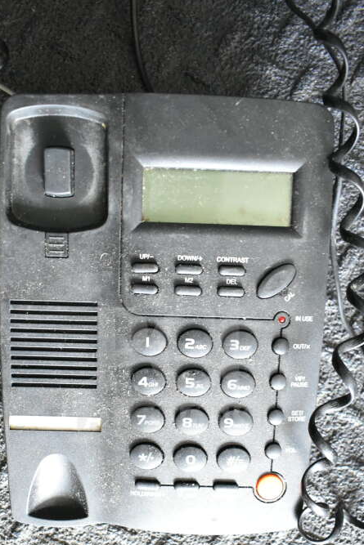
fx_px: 561
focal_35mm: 37
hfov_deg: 35.9
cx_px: 169
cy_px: 372
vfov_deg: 50.8
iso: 4500
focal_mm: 18
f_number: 3.5
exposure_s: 1/30
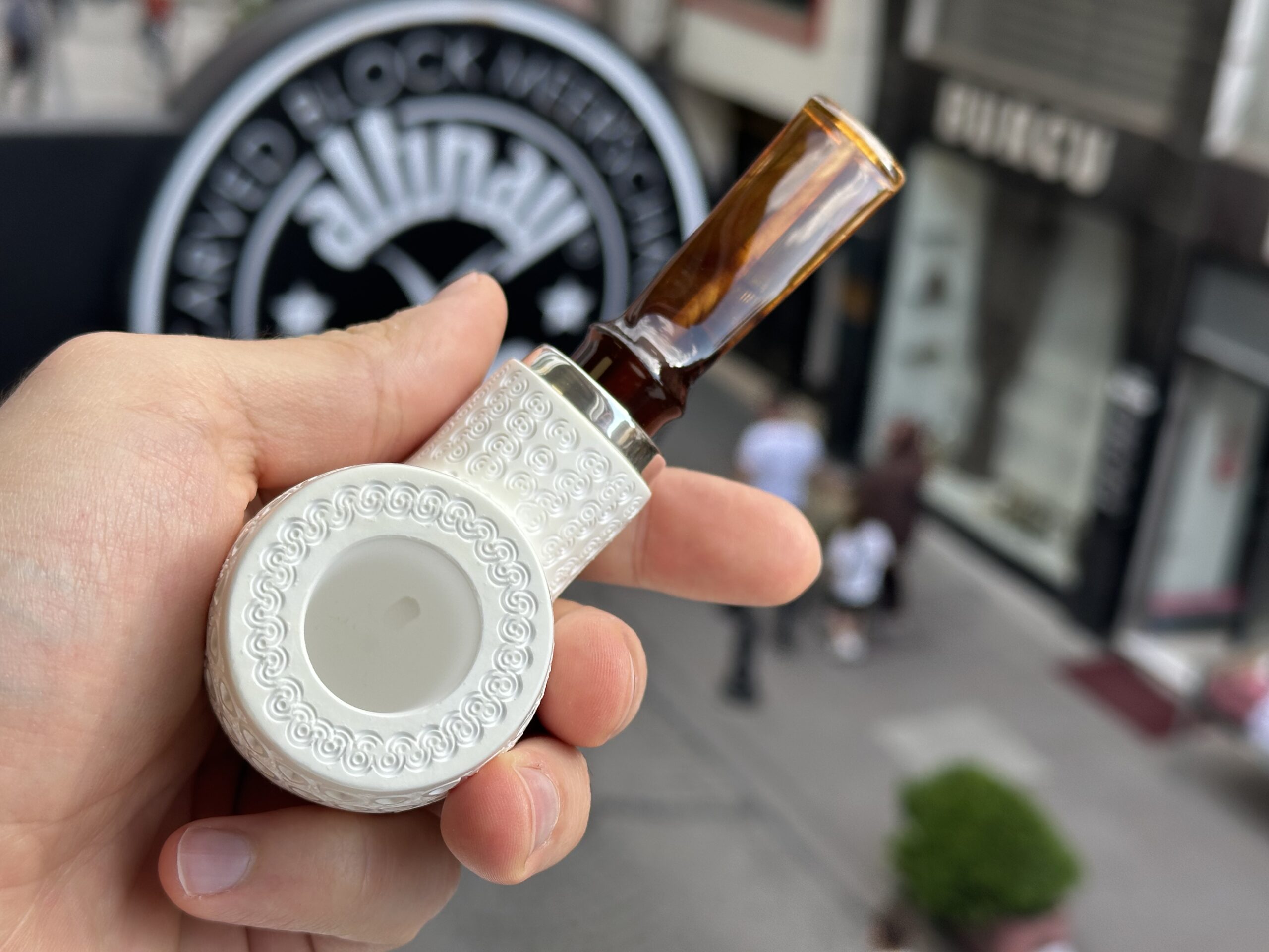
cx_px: 634
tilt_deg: -21.9
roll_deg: -5.8
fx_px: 1760
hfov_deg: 39.7
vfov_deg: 30.3
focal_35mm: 48
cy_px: 476
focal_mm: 6.86
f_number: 1.78
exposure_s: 1/1212
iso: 64
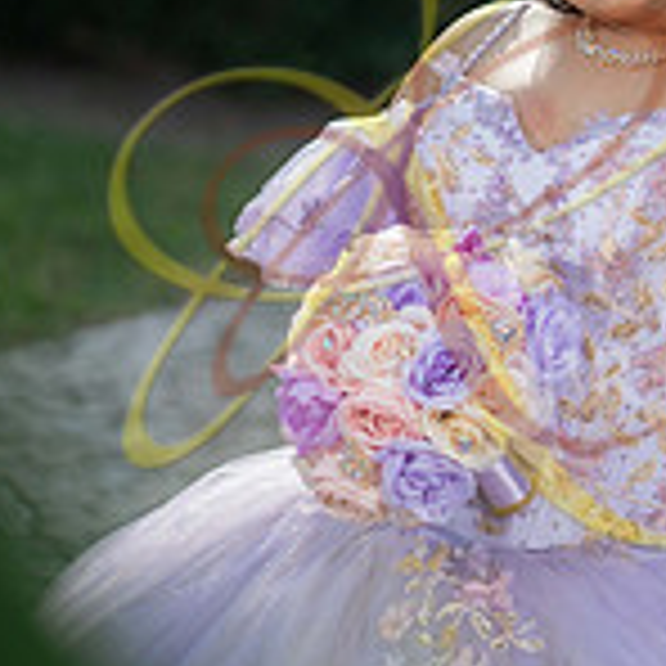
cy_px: 220
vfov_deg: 8.0
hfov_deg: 8.0
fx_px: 4767
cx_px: 612
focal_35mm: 219
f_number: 1.8
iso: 125
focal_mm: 85
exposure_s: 1/2000
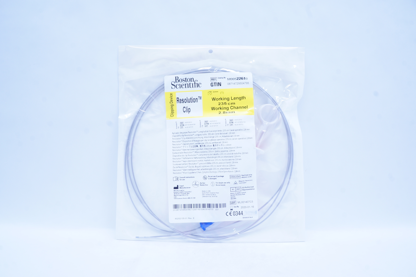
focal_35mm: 27
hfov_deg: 67.4
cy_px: 138
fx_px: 312
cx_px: 208
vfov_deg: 47.8
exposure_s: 1/13
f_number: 13
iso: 400
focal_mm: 18
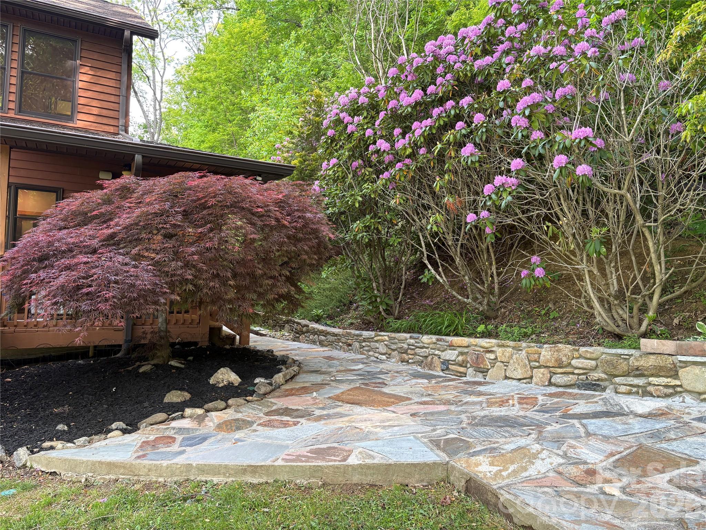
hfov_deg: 67.3
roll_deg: -3.4
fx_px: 530
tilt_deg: +1.4
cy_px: 265
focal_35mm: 26
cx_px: 353
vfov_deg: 53.1
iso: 80
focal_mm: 5.96
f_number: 1.6
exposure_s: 1/122
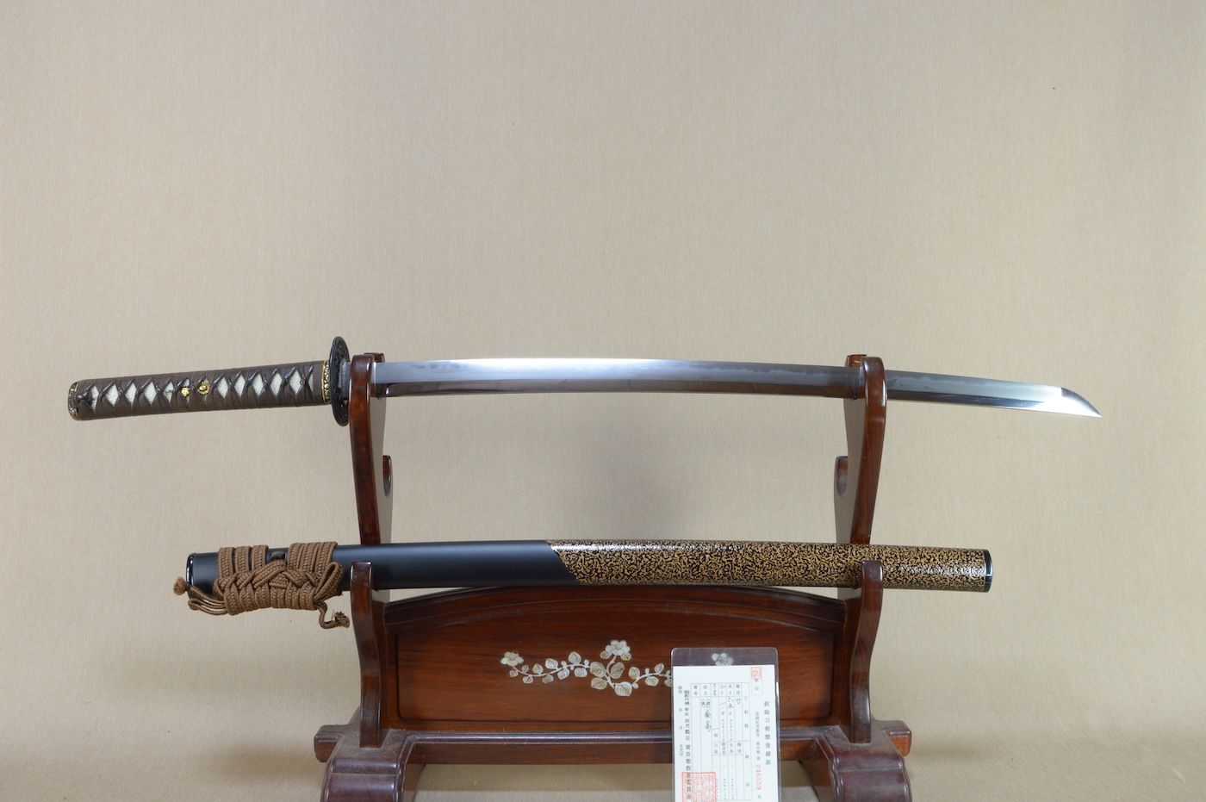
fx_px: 1004
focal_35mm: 30
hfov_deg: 62.0
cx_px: 603
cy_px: 401
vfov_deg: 43.5
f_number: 11
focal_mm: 20
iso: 400
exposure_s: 1/1.6
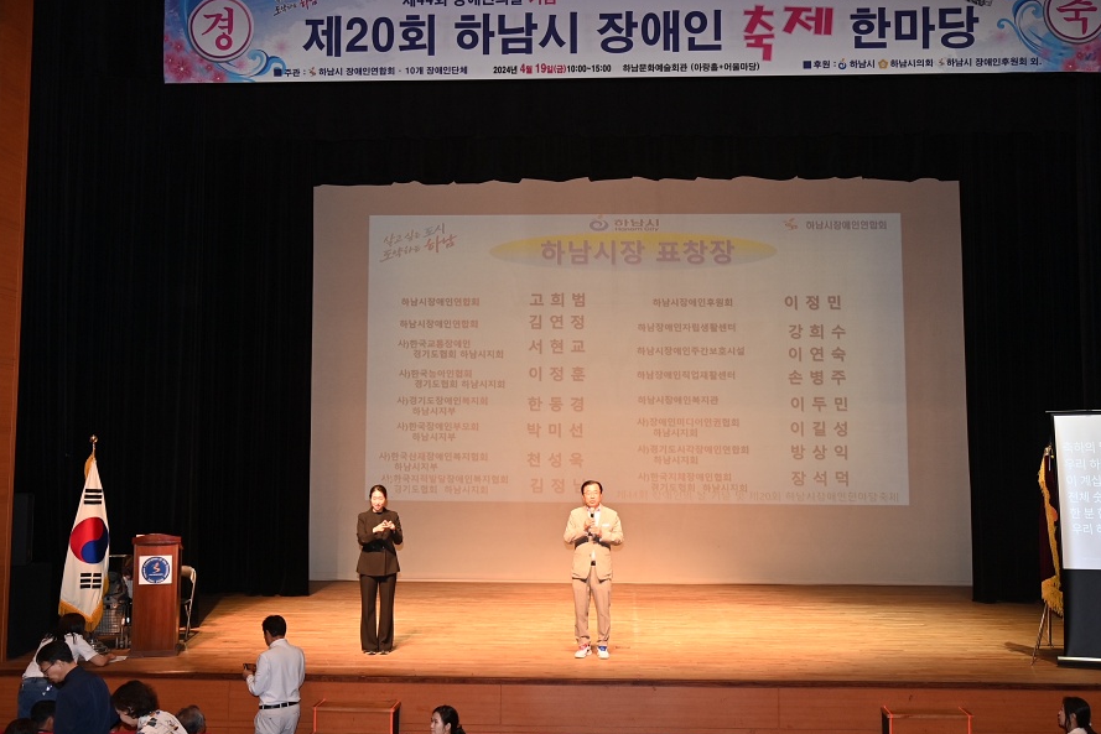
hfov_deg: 53.1
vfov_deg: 36.9
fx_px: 1101
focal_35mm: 36
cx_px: 586
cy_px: 368
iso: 800
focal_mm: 32
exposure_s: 1/80
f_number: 5.6
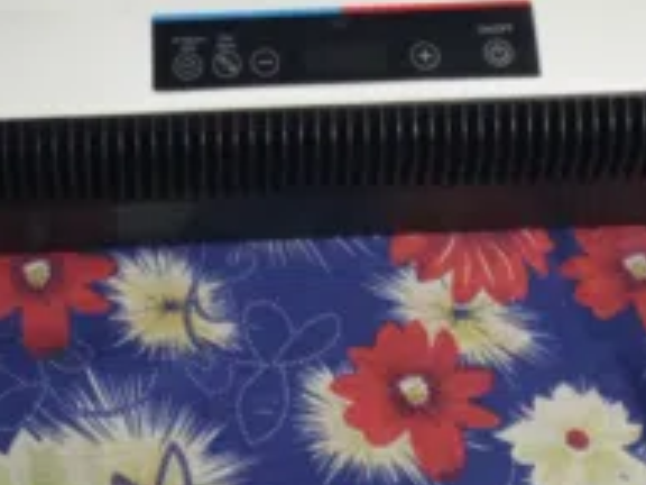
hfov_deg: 21.7
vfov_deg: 16.0
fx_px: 1680
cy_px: -30
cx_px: 225
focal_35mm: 90
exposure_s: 1/24
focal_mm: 4.19
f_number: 1.6
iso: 1979
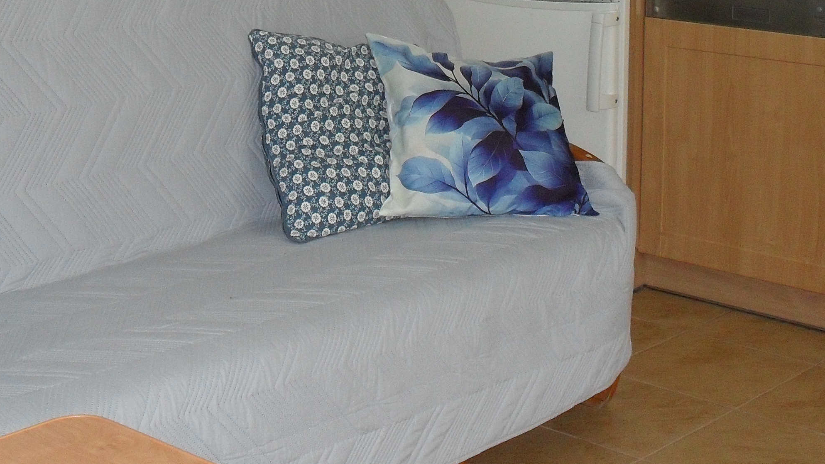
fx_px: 1531
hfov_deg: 30.1
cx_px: 367
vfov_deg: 16.6
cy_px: -78
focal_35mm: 70
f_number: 3.2
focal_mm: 6.3
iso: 200
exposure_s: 1/45
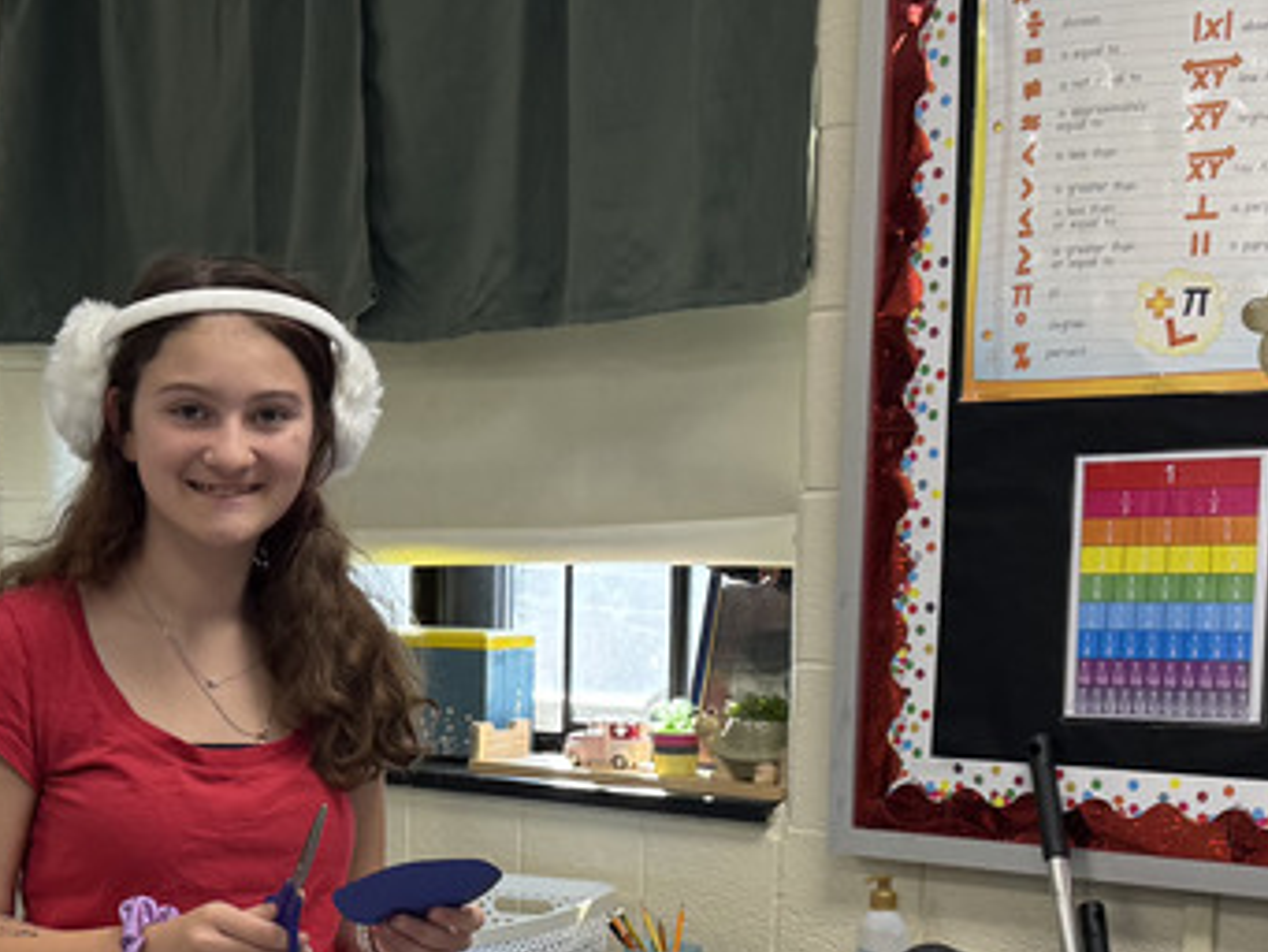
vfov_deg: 19.9
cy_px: 907
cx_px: 182
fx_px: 2638
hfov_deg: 26.3
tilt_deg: -10.6
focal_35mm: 72
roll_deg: +0.2
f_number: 1.78
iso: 80
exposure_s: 1/61
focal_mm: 6.76
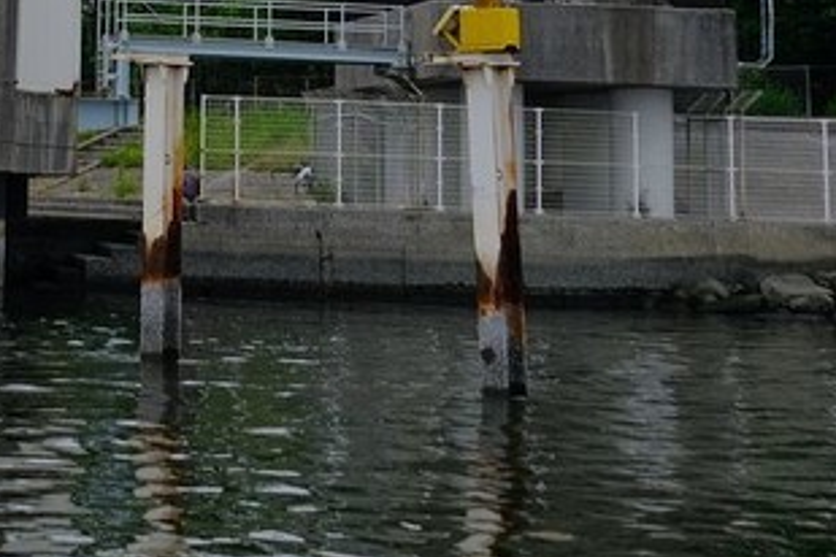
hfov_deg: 18.3
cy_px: -224
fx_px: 2438
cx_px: -214
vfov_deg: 12.5
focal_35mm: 105
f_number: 3.5
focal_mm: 18
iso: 640
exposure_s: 1/3800
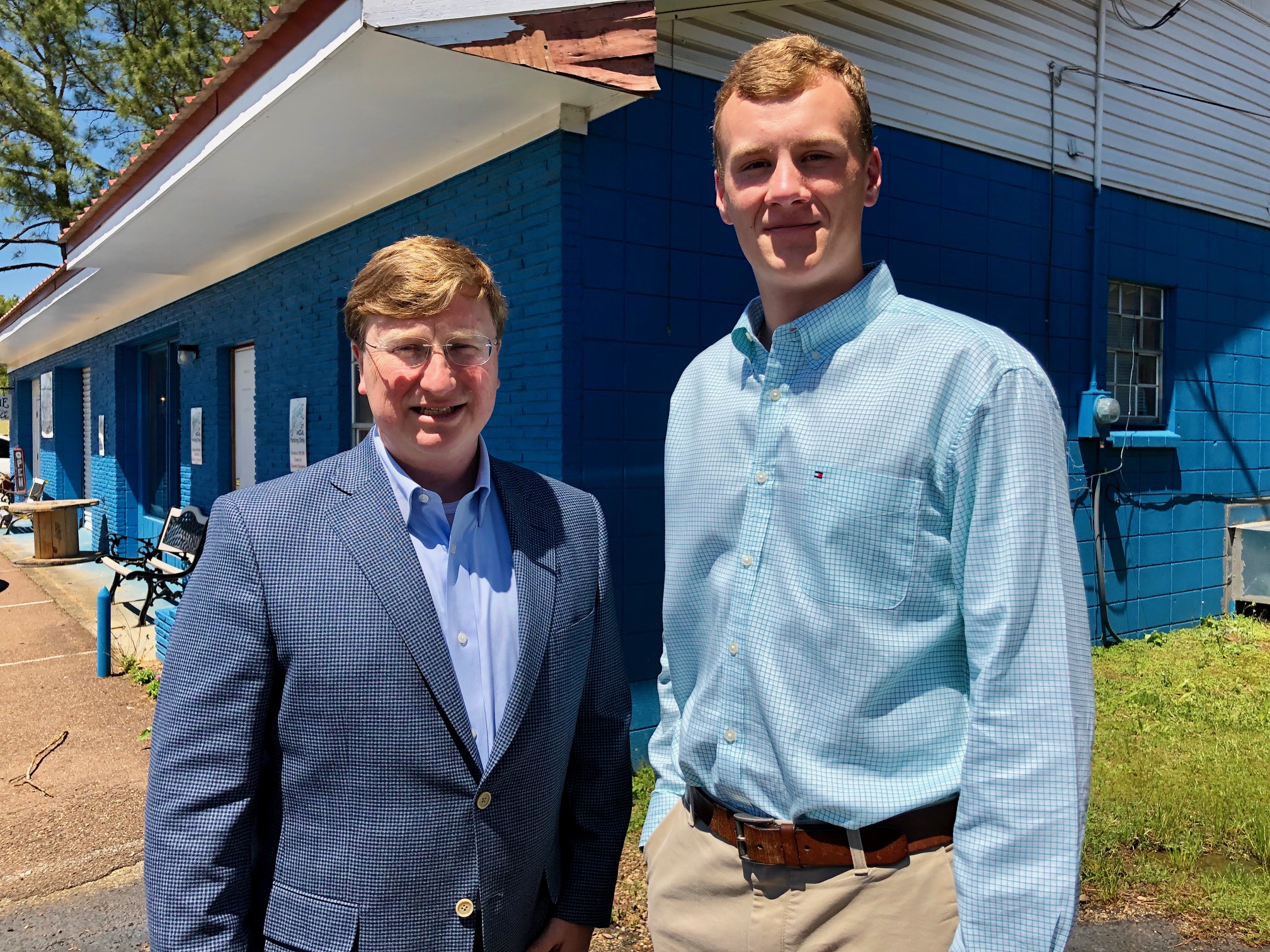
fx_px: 1027
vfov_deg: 49.7
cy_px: 476
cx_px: 635
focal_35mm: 28
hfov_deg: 63.4
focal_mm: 4
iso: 20
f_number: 1.8
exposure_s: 1/1919
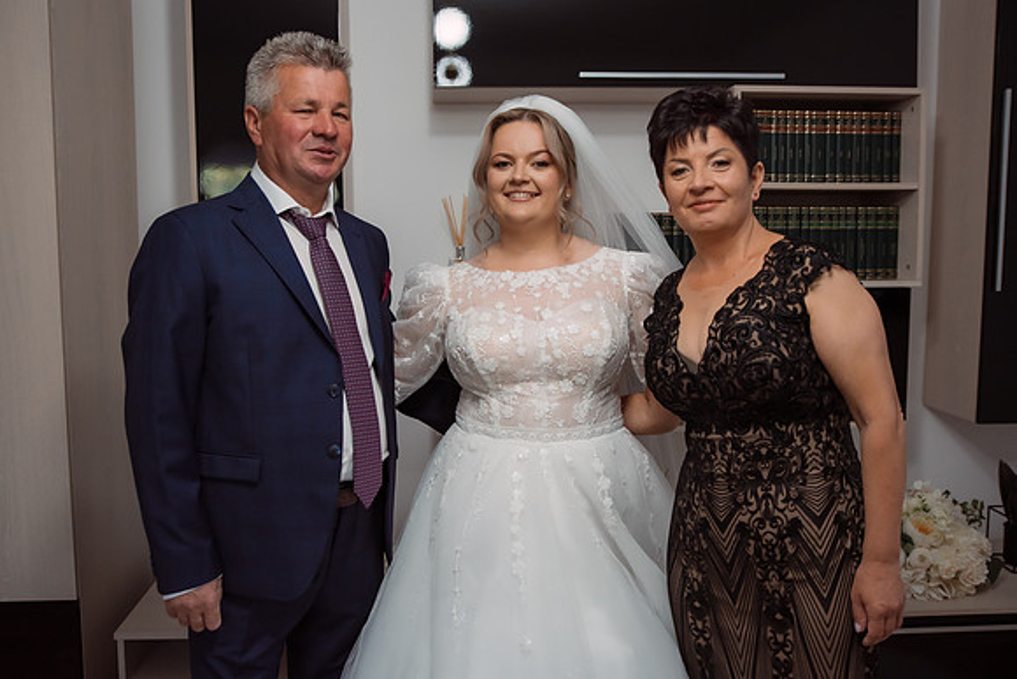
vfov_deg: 39.3
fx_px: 949
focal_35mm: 34
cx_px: 499
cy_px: 321
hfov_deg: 56.4
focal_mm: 29
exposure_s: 1/200
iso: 1600
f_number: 2.8
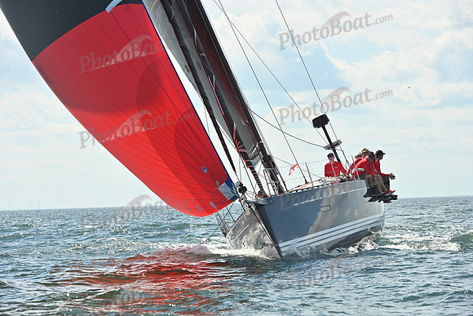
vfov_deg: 9.2
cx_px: 236
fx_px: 1971
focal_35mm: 150
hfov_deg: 13.7
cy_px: 158
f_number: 10
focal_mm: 150
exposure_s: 1/1000
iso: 250
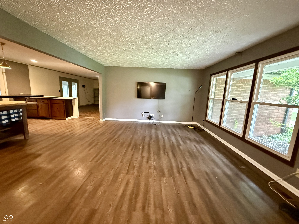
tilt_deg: -9.2
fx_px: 121
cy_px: 112
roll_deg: -3.7
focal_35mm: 14
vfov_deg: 85.7
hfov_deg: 102.1
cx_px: 150
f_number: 2.2
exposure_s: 1/40
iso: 1250
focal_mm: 2.22
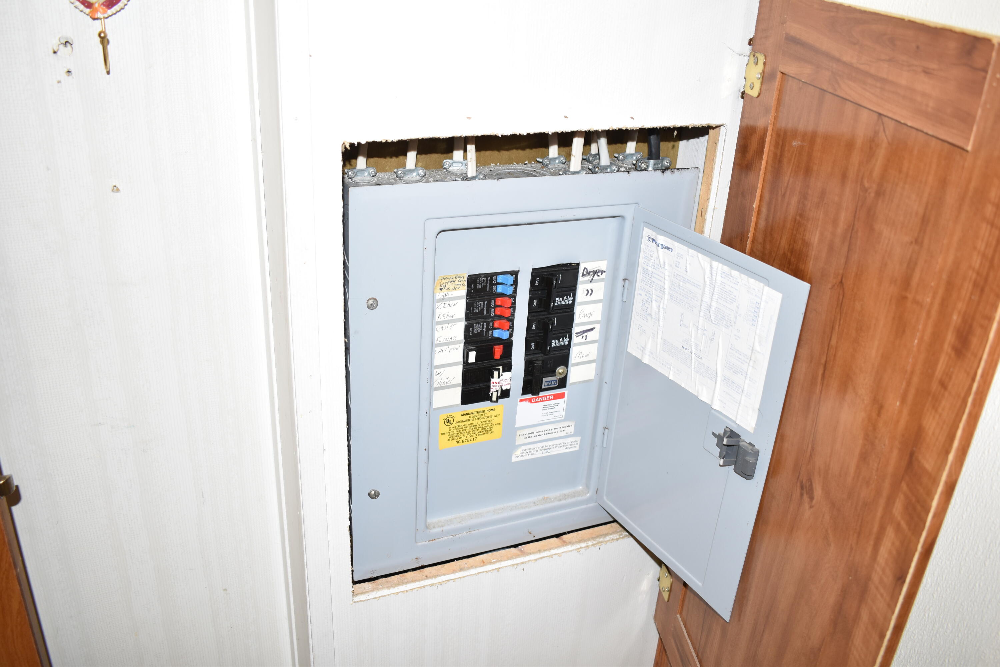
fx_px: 875
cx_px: 500
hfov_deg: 59.5
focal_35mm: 32
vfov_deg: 41.7
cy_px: 334
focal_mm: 21
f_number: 4
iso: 400
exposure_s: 1/60
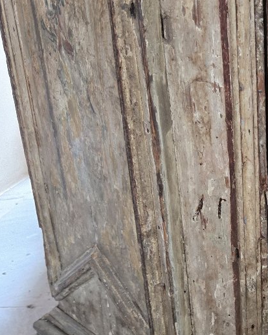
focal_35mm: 52
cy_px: 209
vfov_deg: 35.8
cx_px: 289
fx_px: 516
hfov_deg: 26.9
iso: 1000
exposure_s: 1/100
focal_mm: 5.4
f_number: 1.8
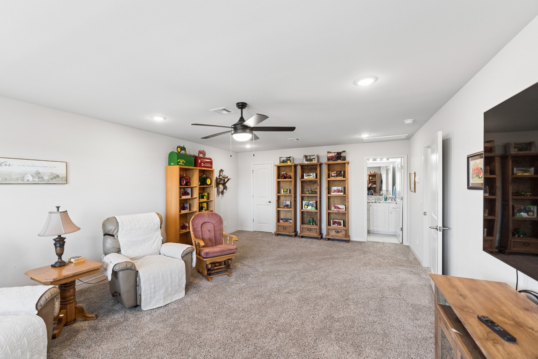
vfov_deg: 74.9
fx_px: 234
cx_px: 251
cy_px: 189
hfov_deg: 97.9
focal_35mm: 16
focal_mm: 14.6
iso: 400
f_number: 2.8
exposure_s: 1/160
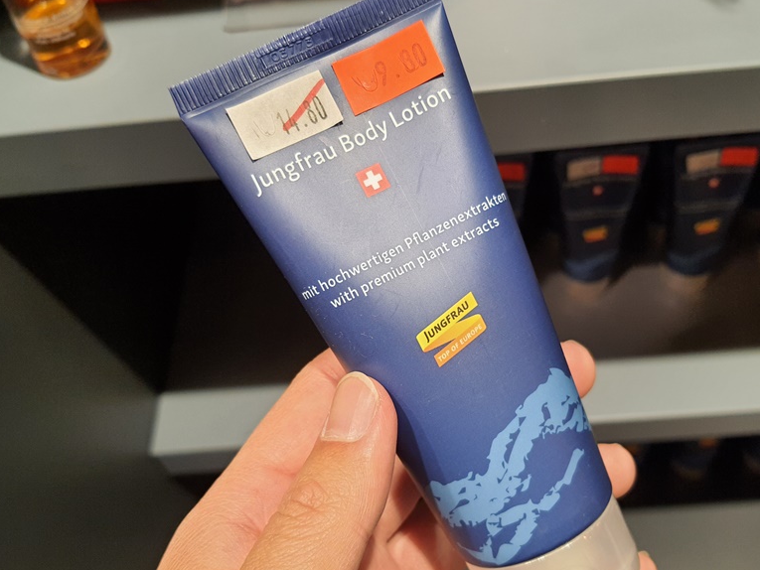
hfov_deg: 53.8
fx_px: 747
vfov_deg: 41.8
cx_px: 422
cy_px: 314
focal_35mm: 34
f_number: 1.7
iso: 100
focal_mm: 4.32
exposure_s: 1/120
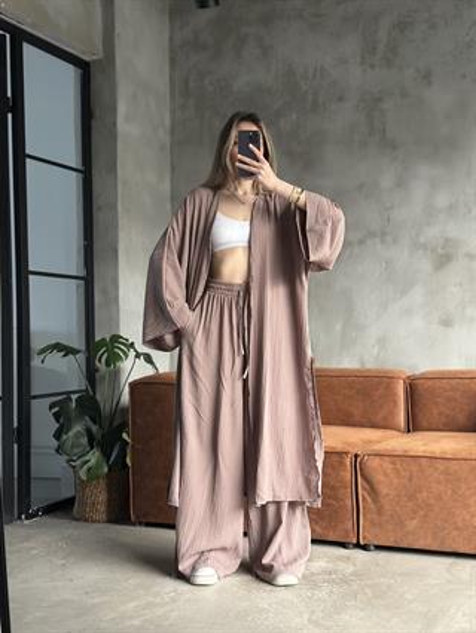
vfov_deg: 39.6
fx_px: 879
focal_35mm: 48
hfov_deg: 30.3
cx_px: 238
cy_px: 316
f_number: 1.78
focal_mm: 6.86
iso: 400
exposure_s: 1/48
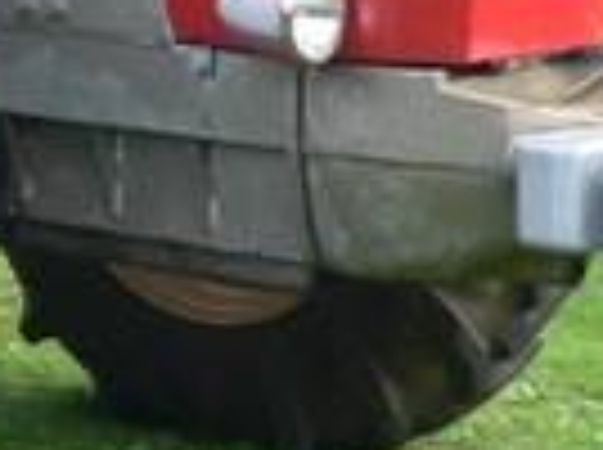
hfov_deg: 8.6
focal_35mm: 221
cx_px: -495
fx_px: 3843
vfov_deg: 6.6
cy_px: -225
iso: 80
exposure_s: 1/125
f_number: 3.3
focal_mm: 6.1
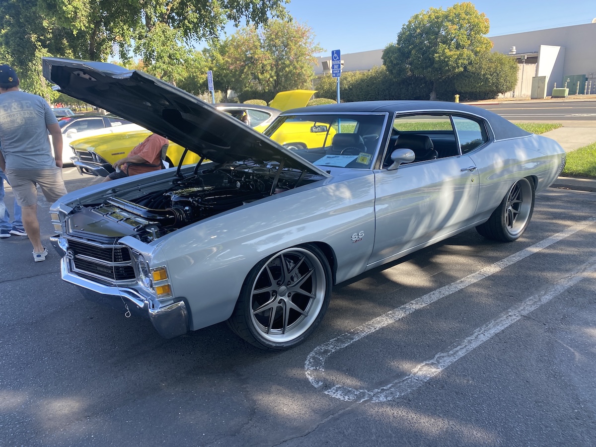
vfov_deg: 53.1
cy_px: 224
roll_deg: +2.3
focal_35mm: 26
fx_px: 448
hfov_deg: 67.3
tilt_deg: -16.0
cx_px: 298
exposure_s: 1/398
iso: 32
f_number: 1.8
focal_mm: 4.25
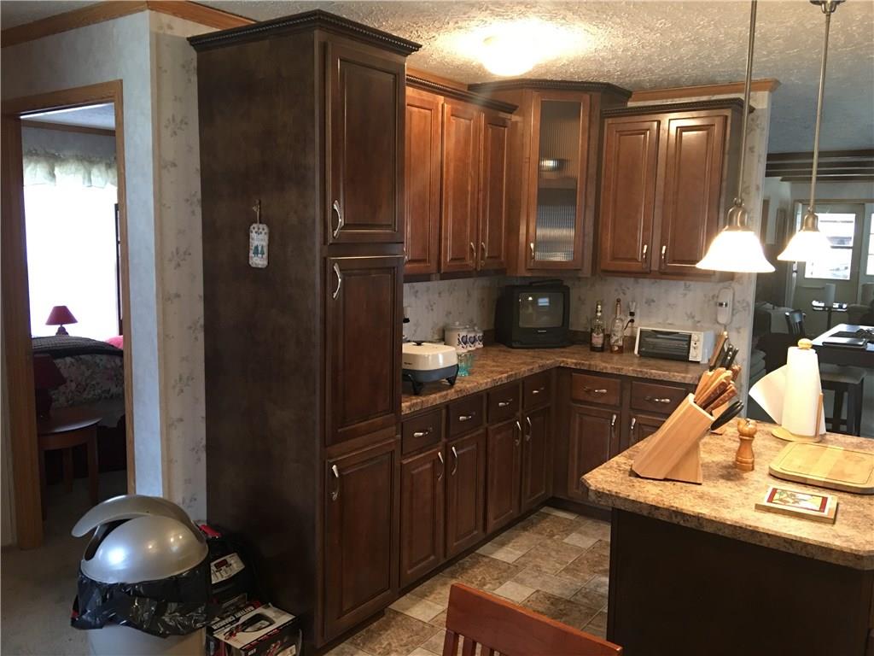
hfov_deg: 61.7
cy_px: 328
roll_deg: -0.5
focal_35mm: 29
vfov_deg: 48.2
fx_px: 732
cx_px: 437
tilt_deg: -8.7
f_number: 2.2
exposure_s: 1/15
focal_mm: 4.15
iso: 100
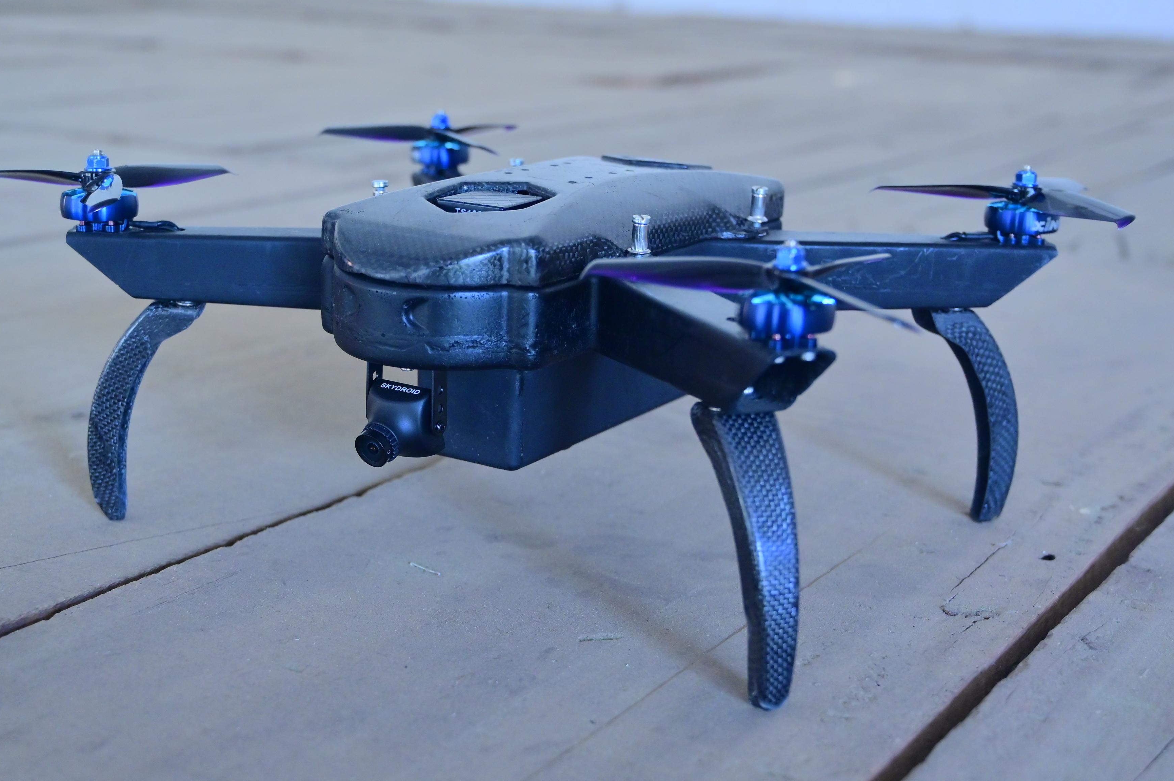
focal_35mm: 51
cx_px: 528
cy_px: 384
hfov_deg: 38.9
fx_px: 1662
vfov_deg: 26.5
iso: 1250
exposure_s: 1/125
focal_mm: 39
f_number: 4.5
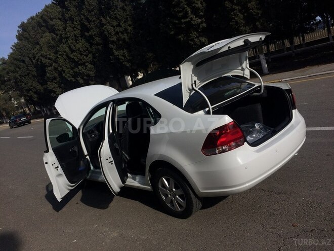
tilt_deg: -10.9
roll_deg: +15.6
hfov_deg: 61.7
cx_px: 167
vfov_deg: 48.2
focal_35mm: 29
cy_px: 126
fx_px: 280
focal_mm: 4.15
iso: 32
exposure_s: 1/4566
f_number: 2.2
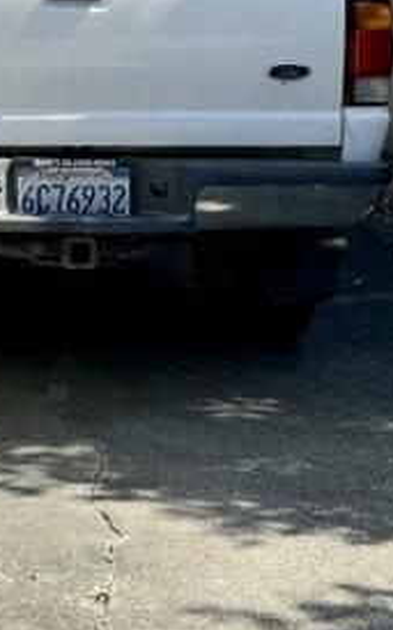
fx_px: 2041
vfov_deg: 17.0
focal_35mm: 119
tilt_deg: -1.7
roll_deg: -0.6
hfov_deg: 10.7
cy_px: -62
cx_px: -145
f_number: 1.78
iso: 80
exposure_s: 1/2959
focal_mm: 6.76
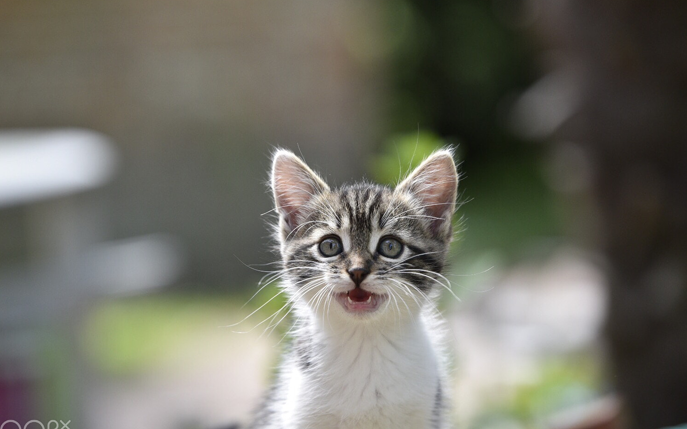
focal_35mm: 222
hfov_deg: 9.4
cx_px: 329
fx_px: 4156
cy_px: 243
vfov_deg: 5.9
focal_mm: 200
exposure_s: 1/500
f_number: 4.5
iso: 400
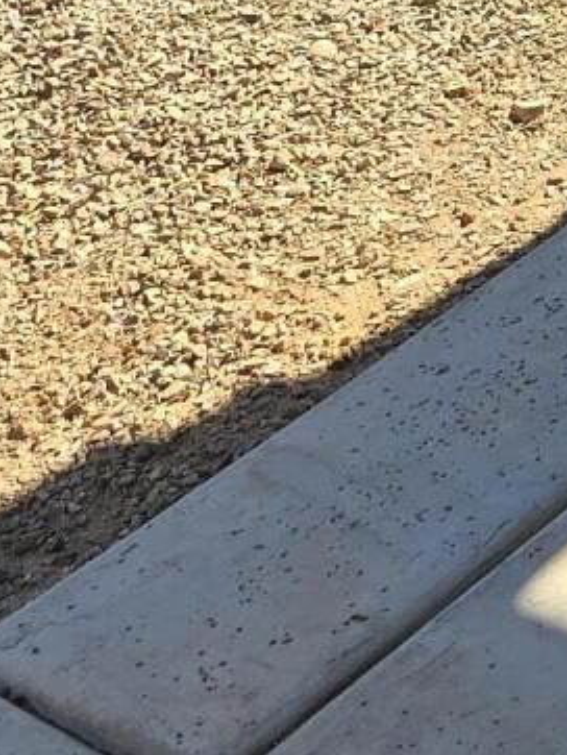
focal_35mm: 127
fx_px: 2770
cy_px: -857
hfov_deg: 10.5
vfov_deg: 13.0
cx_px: 1215
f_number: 1.7
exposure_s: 1/357
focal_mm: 6.3
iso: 12
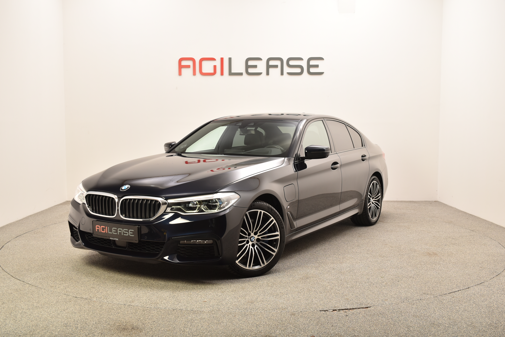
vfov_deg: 34.2
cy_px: 168
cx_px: 252
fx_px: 547
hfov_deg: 49.5
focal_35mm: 39
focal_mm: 26
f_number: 7.1
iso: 100
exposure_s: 1/200
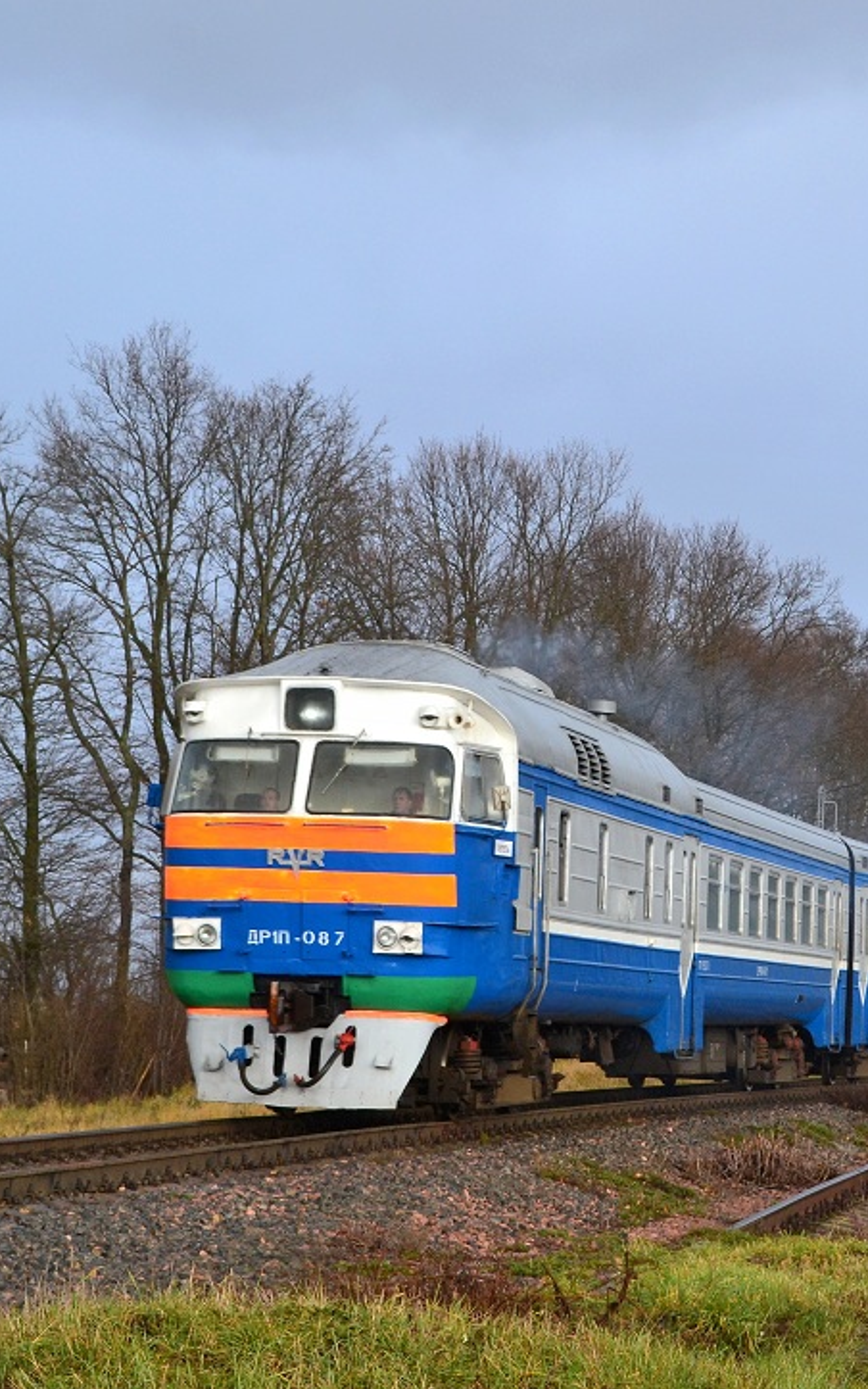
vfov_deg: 22.3
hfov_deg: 14.0
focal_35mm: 93
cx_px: 645
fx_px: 3519
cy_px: 689
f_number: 10
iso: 400
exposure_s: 1/200
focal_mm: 40
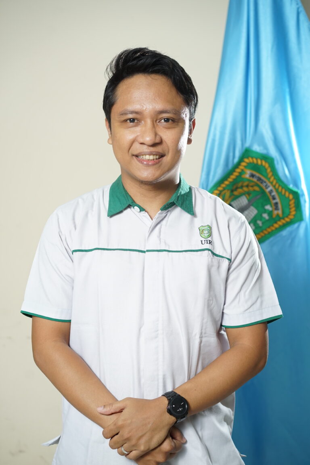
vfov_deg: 36.2
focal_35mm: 55
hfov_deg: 24.6
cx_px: 155
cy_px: 232
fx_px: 710
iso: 500
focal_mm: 55
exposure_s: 1/125
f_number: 4
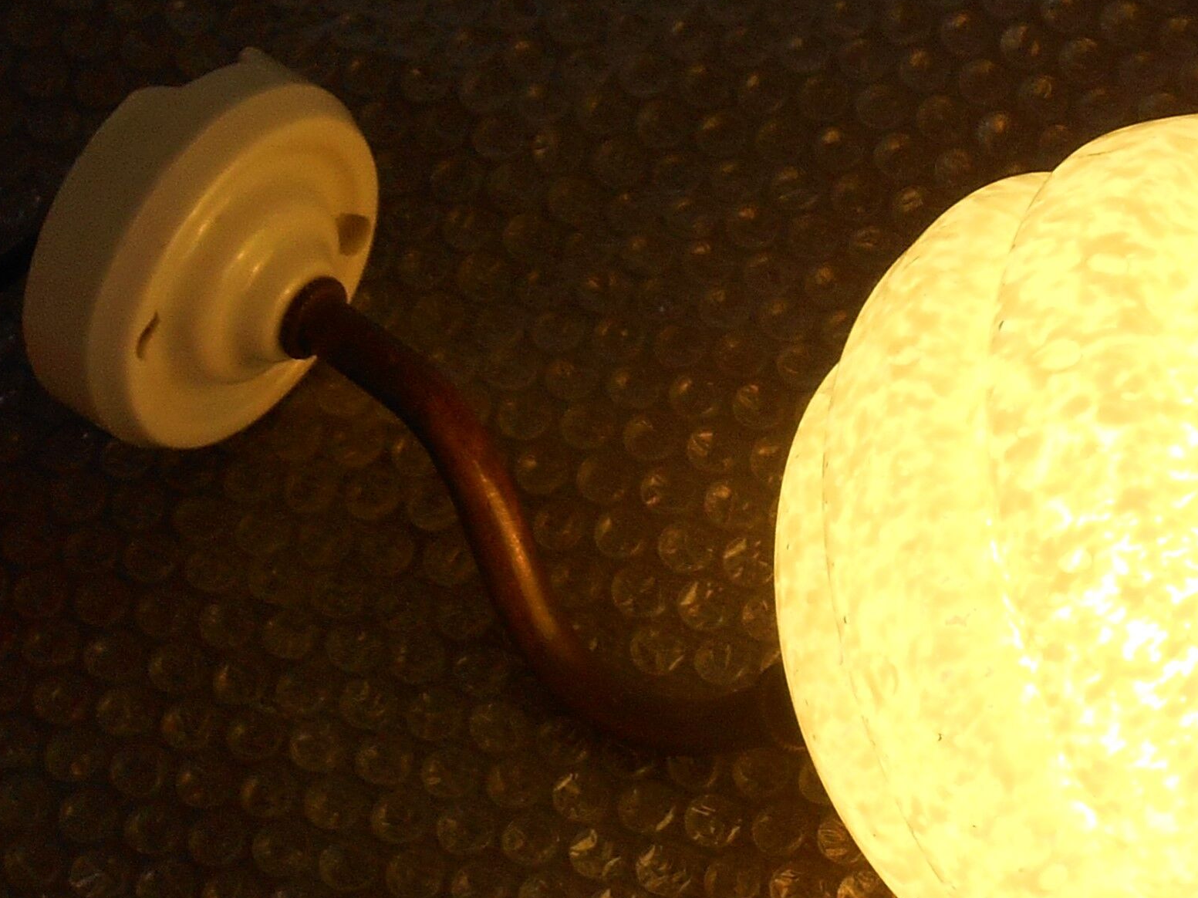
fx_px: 1592
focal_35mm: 46
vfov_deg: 31.5
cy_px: 456
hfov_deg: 38.9
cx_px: 1029
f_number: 3.4
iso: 80
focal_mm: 4.7
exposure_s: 1/80
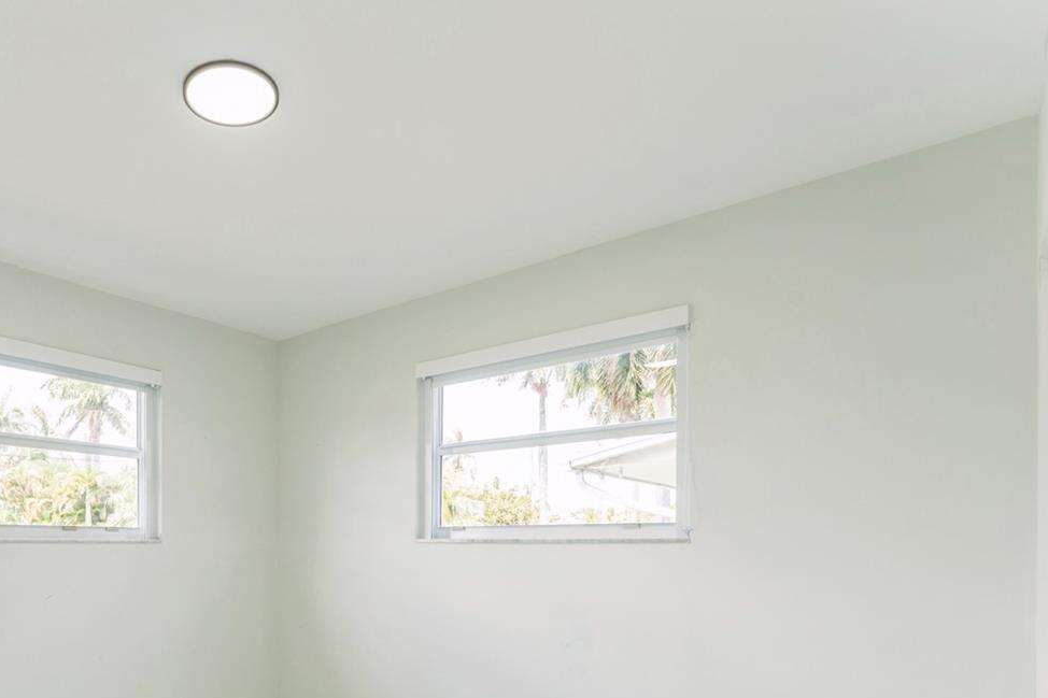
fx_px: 669
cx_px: 291
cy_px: 539
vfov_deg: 52.2
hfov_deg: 72.0
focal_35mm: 23
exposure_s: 1/10
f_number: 9
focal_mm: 14
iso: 320
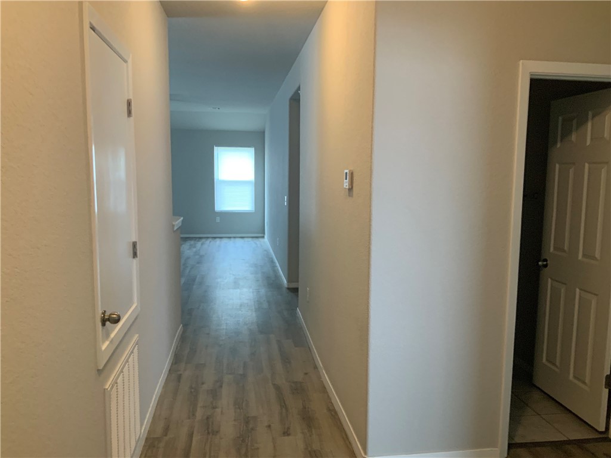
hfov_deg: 61.7
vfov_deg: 48.2
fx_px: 512
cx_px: 306
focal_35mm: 29
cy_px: 229
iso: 200
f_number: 1.8
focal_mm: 3
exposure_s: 1/60
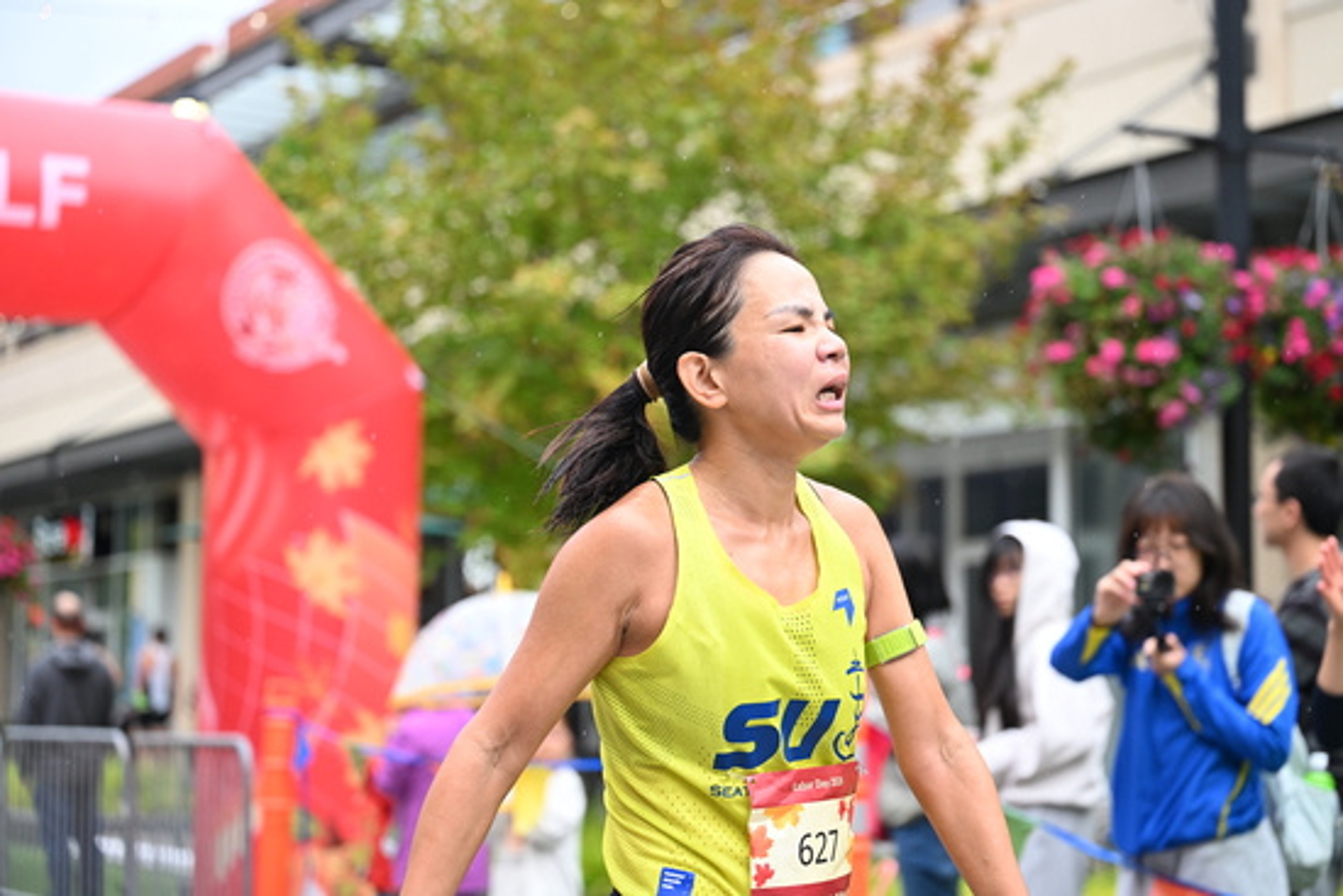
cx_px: 672
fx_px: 2612
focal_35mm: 70
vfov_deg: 19.5
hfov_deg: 28.8
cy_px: 448
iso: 1250
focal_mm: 70
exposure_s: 1/1250
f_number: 2.8
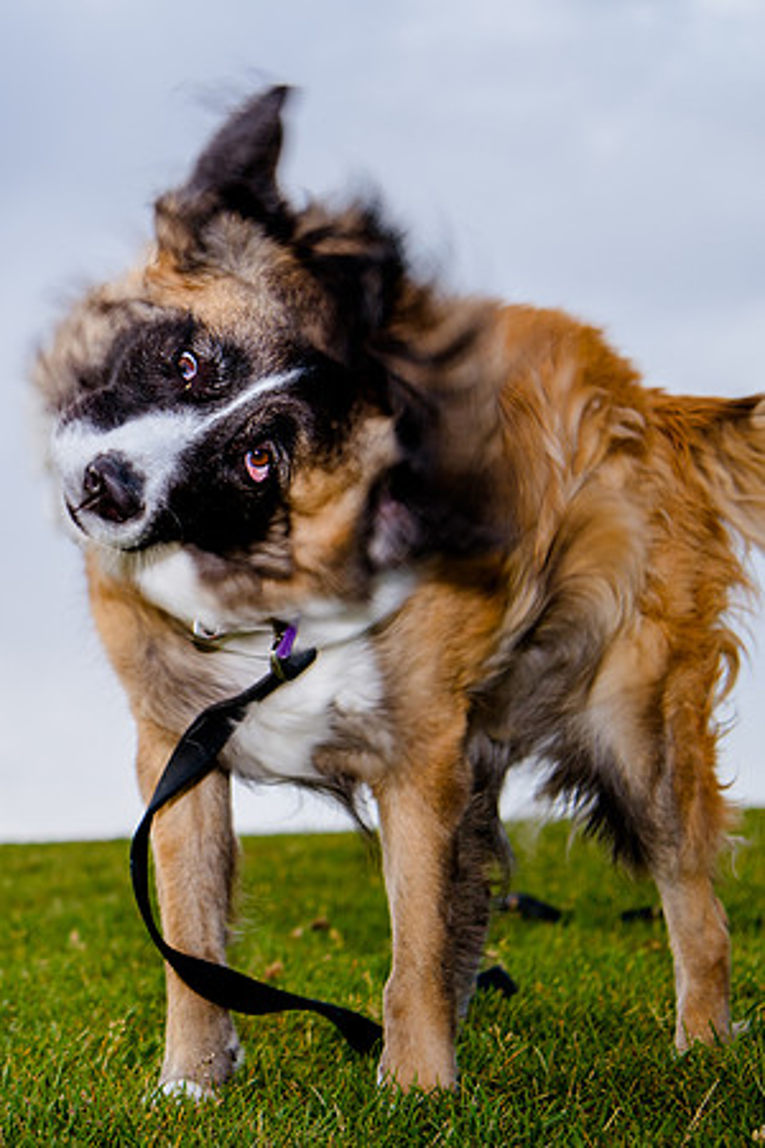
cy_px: 572
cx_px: -125
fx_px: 2856
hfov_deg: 14.8
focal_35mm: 90
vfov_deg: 22.7
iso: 200
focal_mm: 55
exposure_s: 1/500
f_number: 5
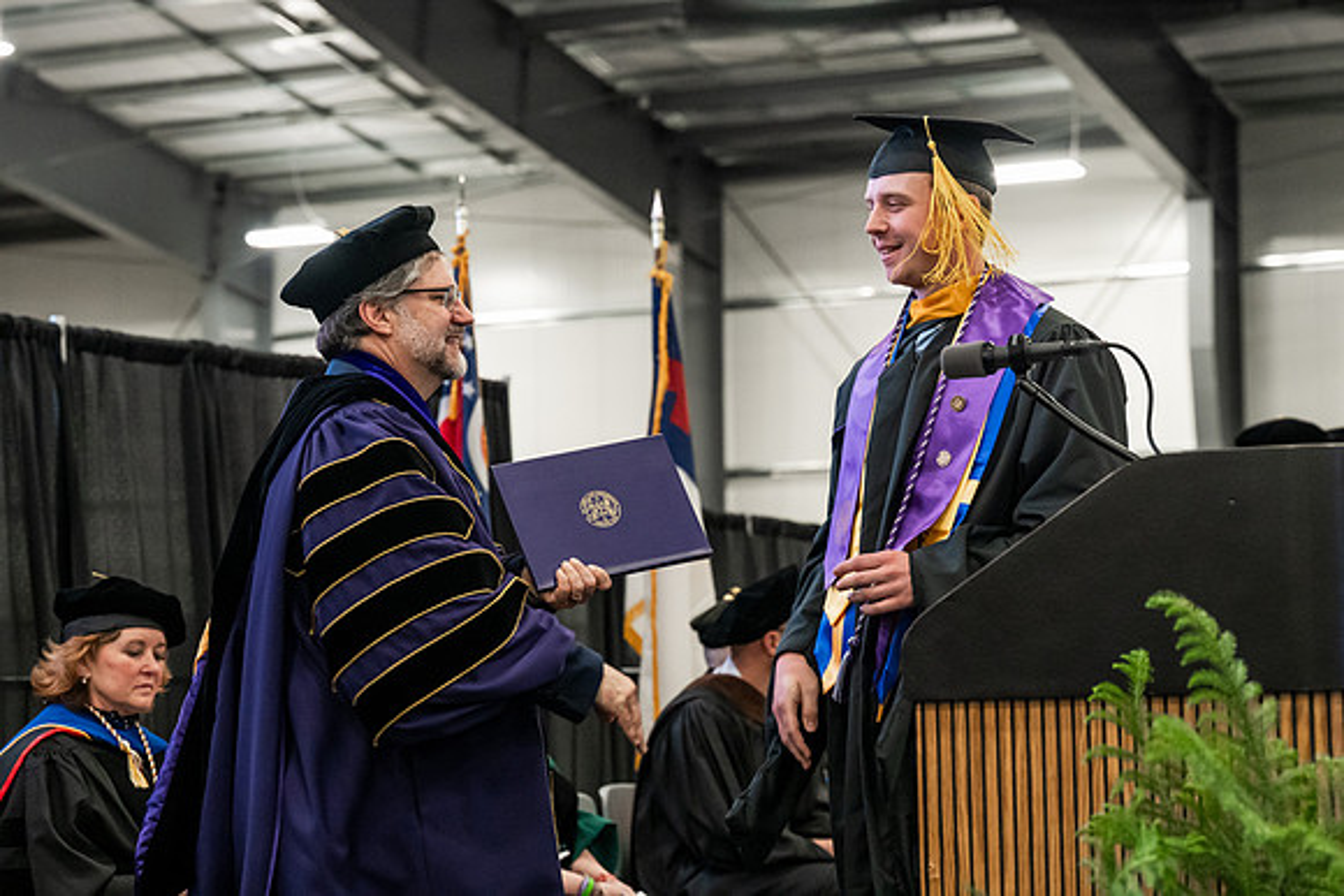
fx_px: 3211
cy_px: 448
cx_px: 672
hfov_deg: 23.6
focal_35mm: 86
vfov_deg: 15.9
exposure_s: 1/250
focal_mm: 86
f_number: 5
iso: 6400
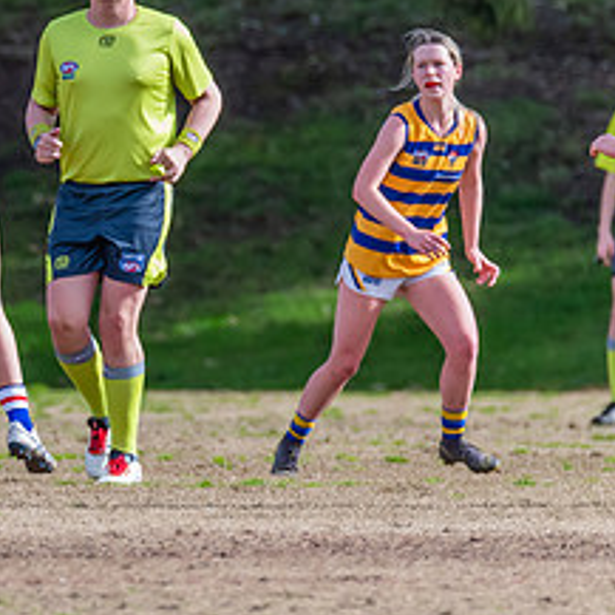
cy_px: 168
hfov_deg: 1.1
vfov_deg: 1.1
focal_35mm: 1582
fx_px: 31799
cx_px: -105
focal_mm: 500
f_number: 6.3
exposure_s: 1/1600
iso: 800
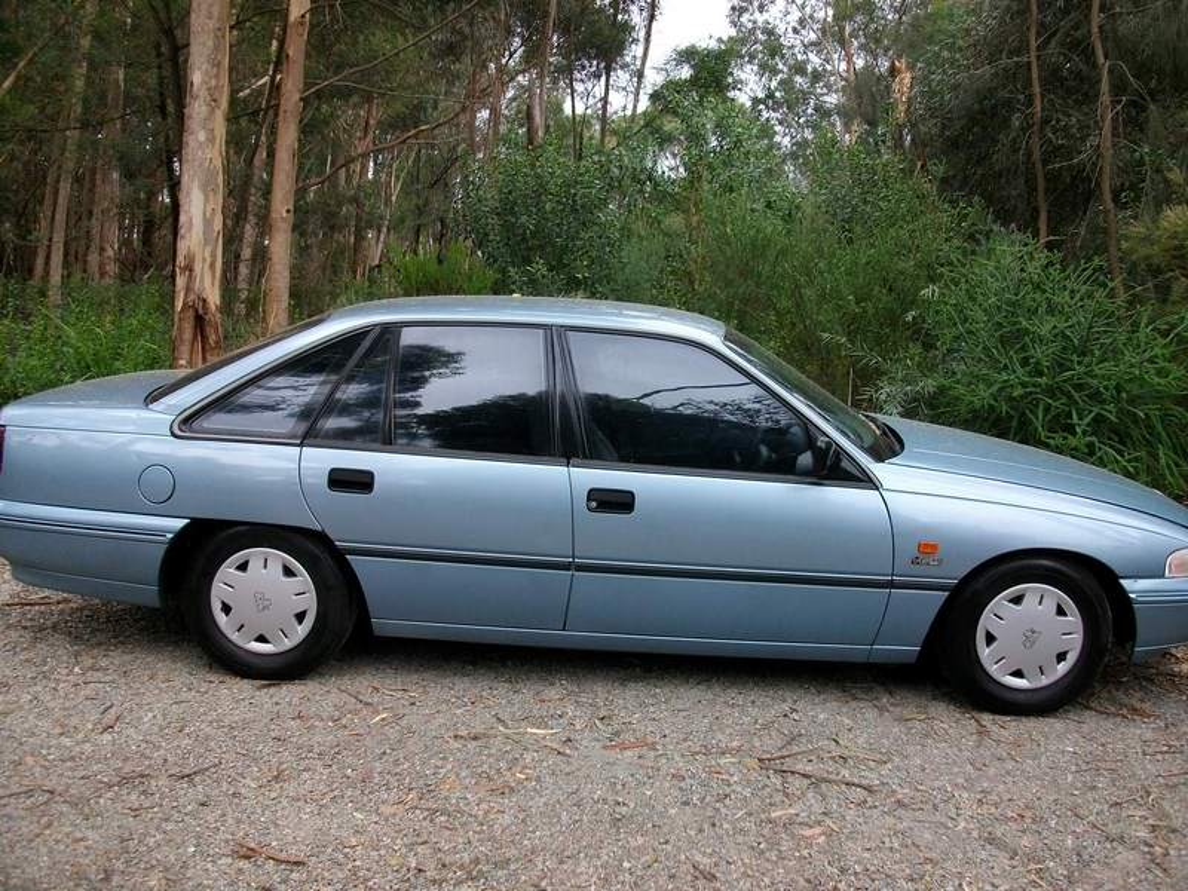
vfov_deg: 44.2
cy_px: 446
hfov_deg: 56.8
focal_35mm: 32
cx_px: 594
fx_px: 1098
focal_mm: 5.7
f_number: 2.9
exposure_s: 1/99.9
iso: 80
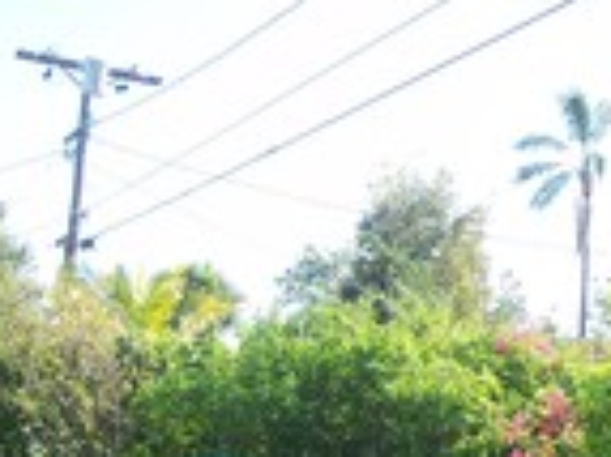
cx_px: 570
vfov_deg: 15.6
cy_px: 491
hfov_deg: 20.8
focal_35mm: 92
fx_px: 1623
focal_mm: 7.8
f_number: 2.8
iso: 64
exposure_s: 1/200
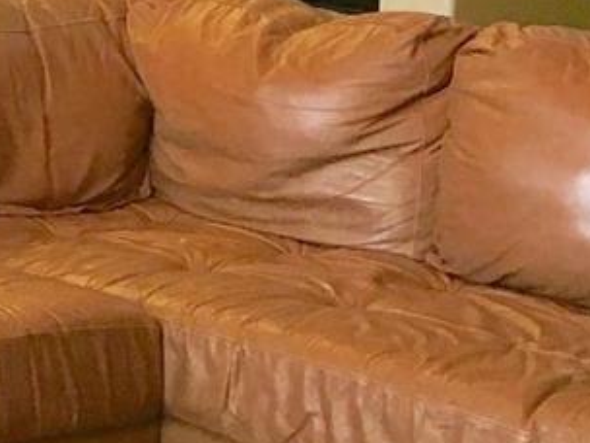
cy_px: -251
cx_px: -584
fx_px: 2437
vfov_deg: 10.0
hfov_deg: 12.2
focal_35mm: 143
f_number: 2.2
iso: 50
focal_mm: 4.15
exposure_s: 1/30
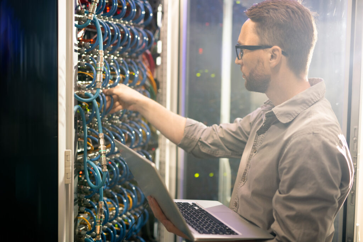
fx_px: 520
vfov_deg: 26.2
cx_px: 182
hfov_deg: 38.5
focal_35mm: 52
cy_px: 121
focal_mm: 50
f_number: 2
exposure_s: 1/60
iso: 800
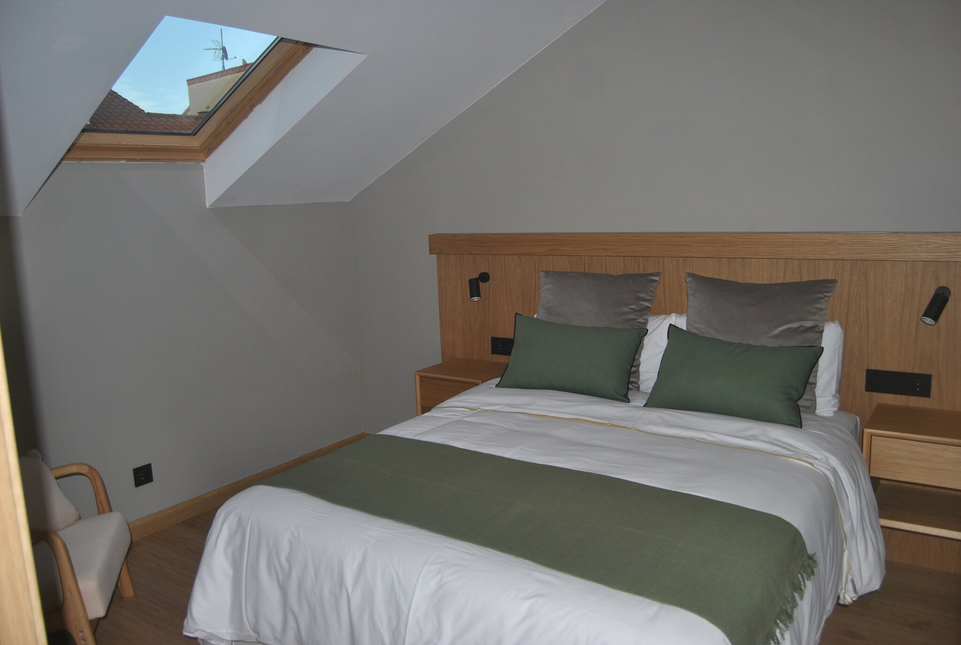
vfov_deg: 48.1
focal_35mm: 27
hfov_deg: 67.3
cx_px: 480
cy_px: 322
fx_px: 722
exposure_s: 1/125
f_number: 4
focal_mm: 18
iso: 100
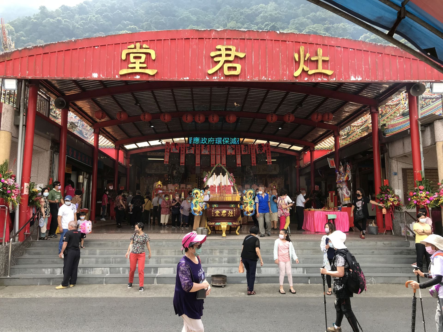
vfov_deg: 49.7
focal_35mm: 28
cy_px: 166
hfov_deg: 63.4
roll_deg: +0.6
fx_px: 358
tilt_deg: +8.2
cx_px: 222
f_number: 1.8
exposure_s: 1/339
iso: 20
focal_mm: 3.99
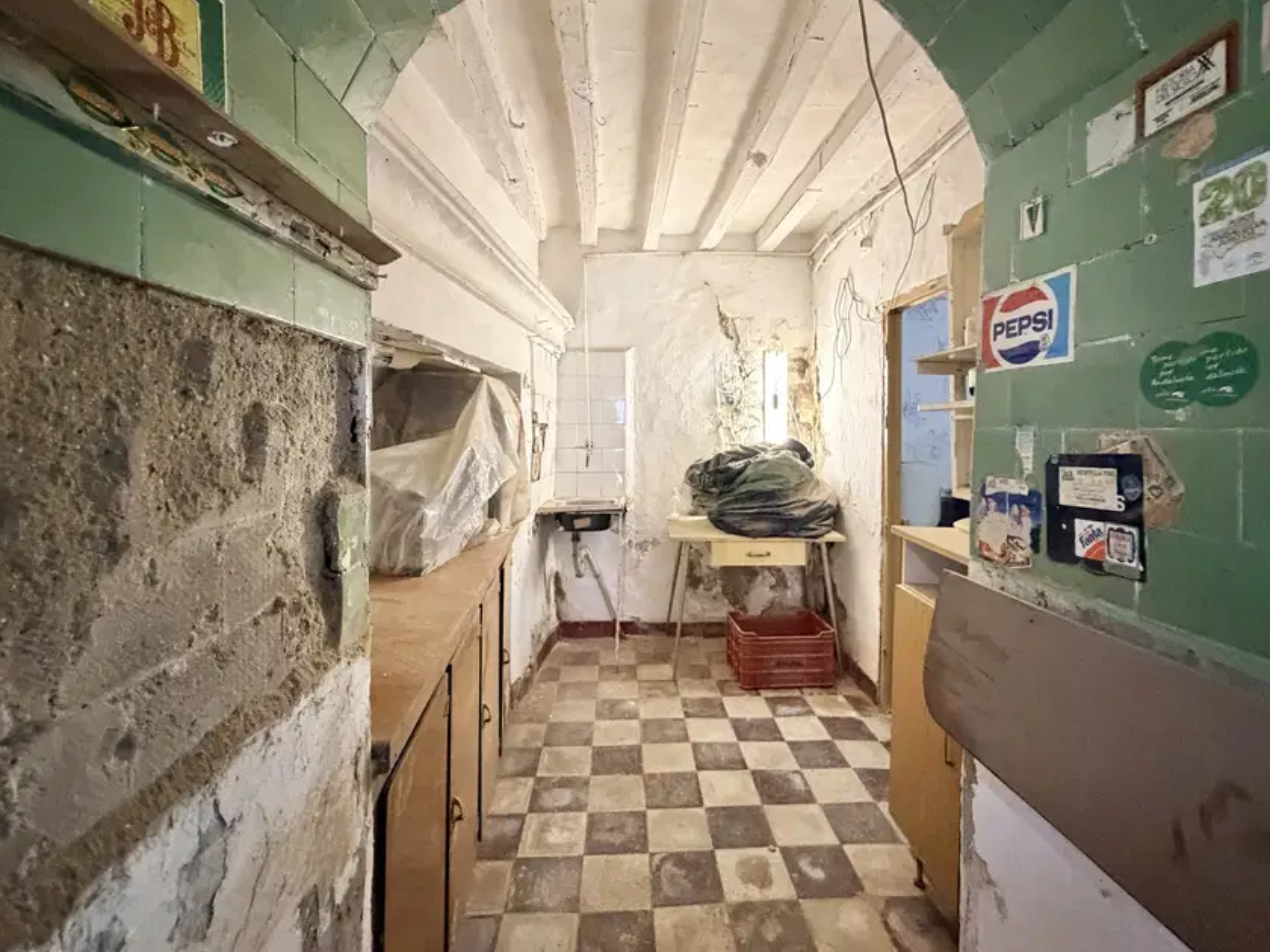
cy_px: 423
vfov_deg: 77.8
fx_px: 587
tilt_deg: +1.0
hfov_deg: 94.4
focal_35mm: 16
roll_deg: -1.0
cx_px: 661
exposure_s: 1/50
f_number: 2.2
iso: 800
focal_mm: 2.22
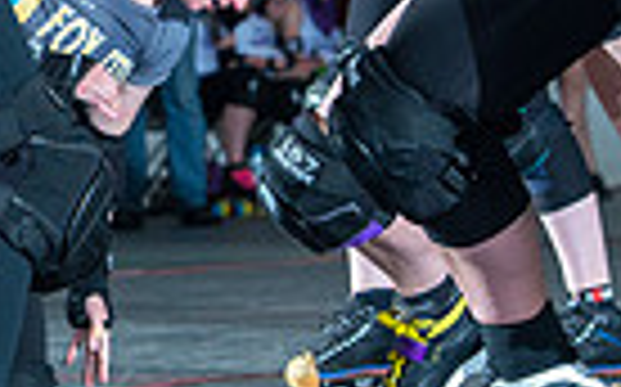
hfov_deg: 4.7
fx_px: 7593
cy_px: -70
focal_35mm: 449
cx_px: -216
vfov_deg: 2.9
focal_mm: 105
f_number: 7.1
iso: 800
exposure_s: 1/160
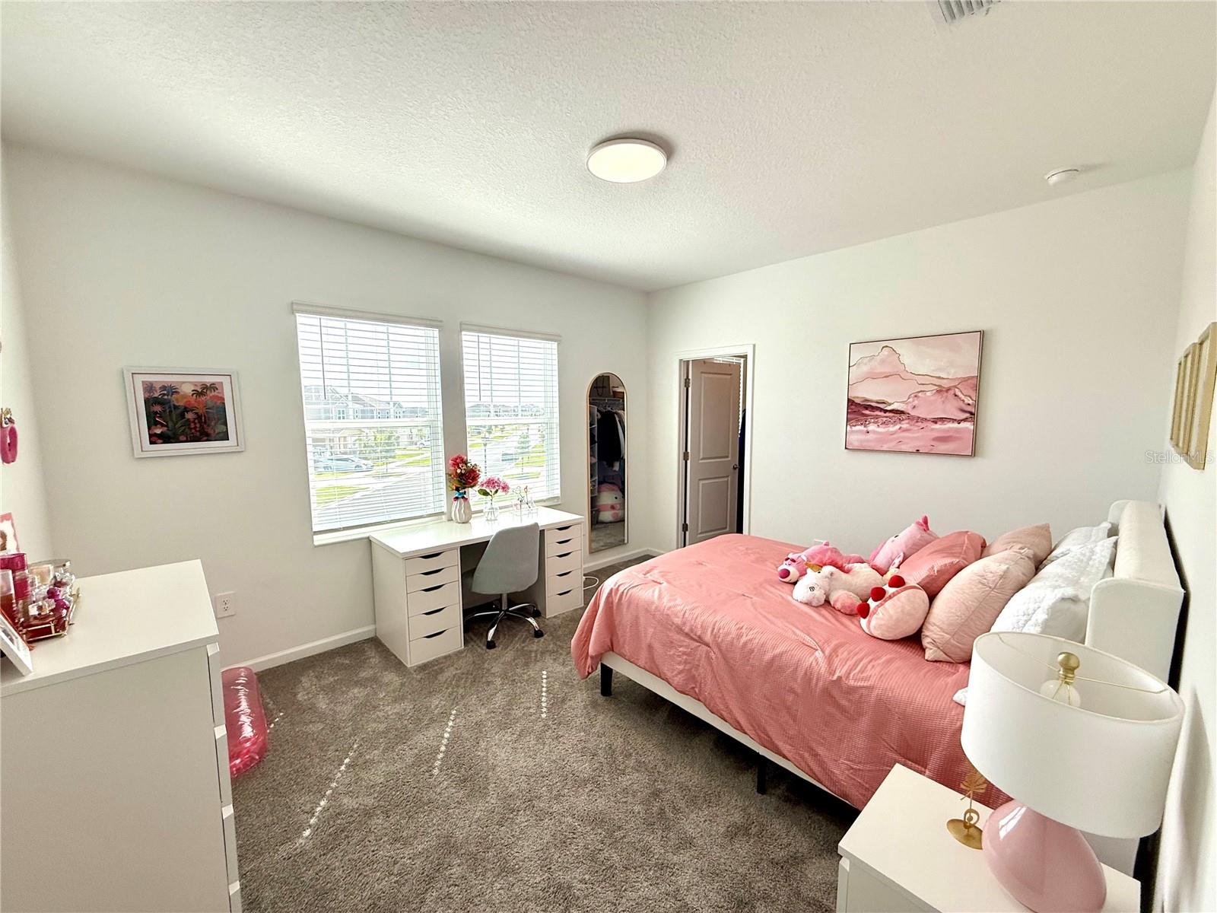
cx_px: 608
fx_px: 492
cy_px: 456
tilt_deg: -4.2
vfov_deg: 85.7
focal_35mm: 14
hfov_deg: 102.1
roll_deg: +0.9
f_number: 2.2
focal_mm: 2.22
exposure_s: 1/289
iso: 64
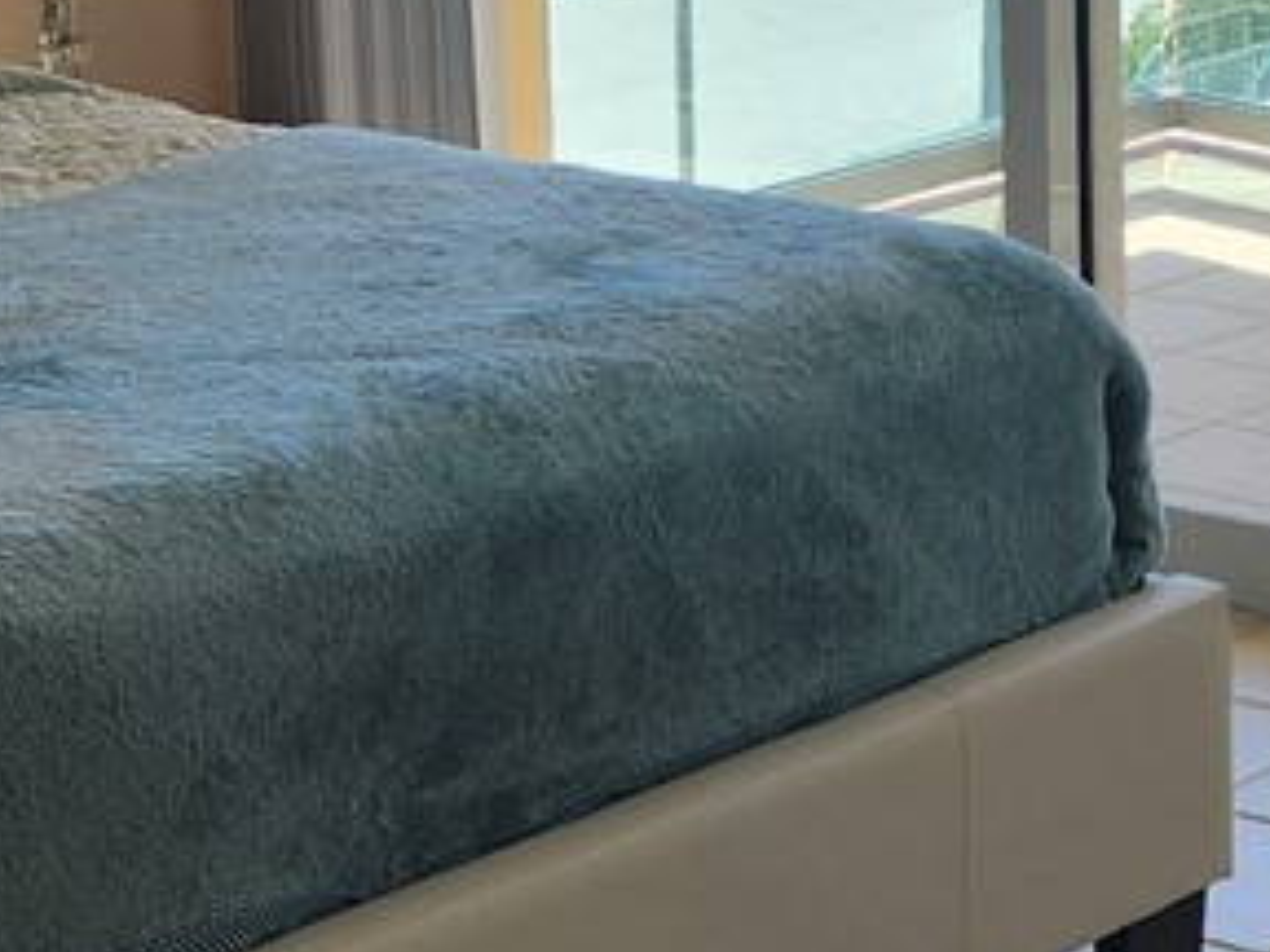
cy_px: 115
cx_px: 1341
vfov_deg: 11.5
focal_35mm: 128
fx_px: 4696
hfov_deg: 15.1
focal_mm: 5.4
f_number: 1.8
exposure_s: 1/333
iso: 20
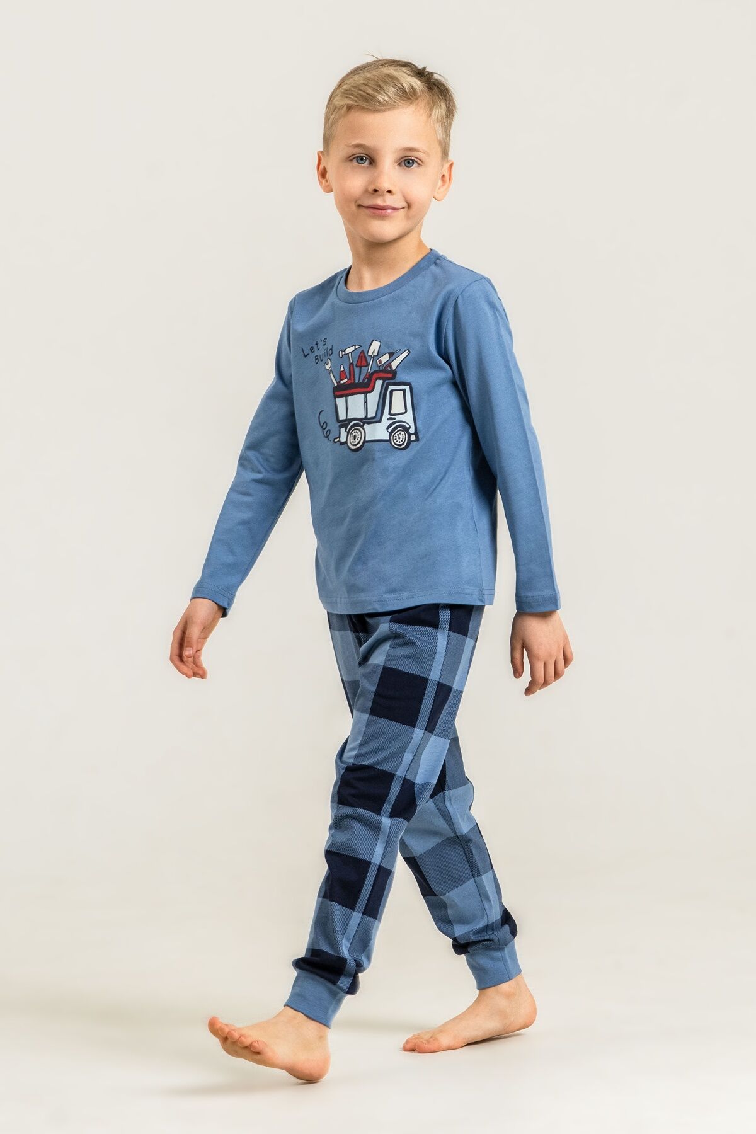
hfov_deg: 12.7
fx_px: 3402
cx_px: 378
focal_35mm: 108
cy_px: 567
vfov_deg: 18.9
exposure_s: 1/160
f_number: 9
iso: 200
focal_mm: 72
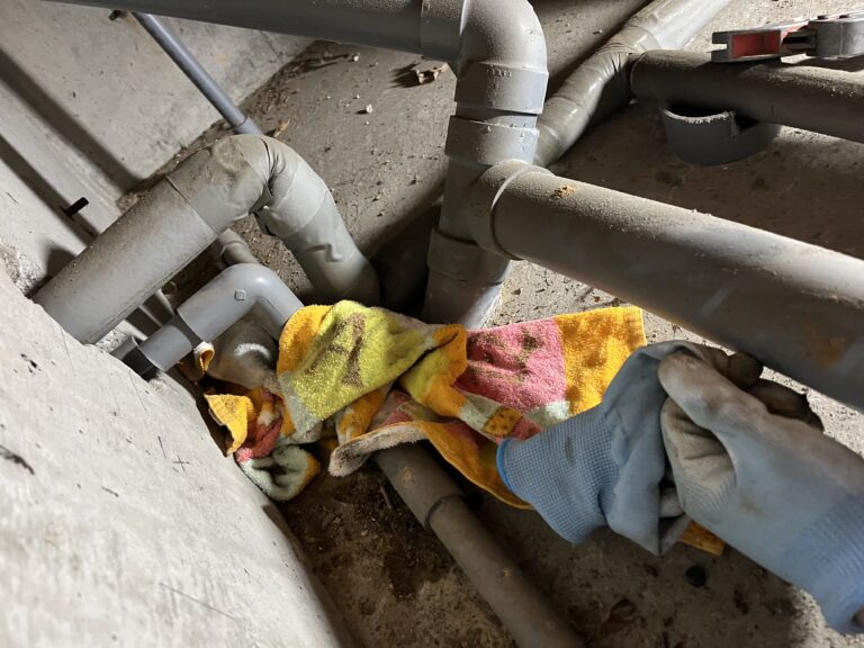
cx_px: 432
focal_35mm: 26
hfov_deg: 67.3
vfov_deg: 53.1
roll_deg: +36.9
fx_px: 649
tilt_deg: -42.8
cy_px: 324
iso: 640
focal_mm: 5.1
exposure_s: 1/40
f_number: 1.6
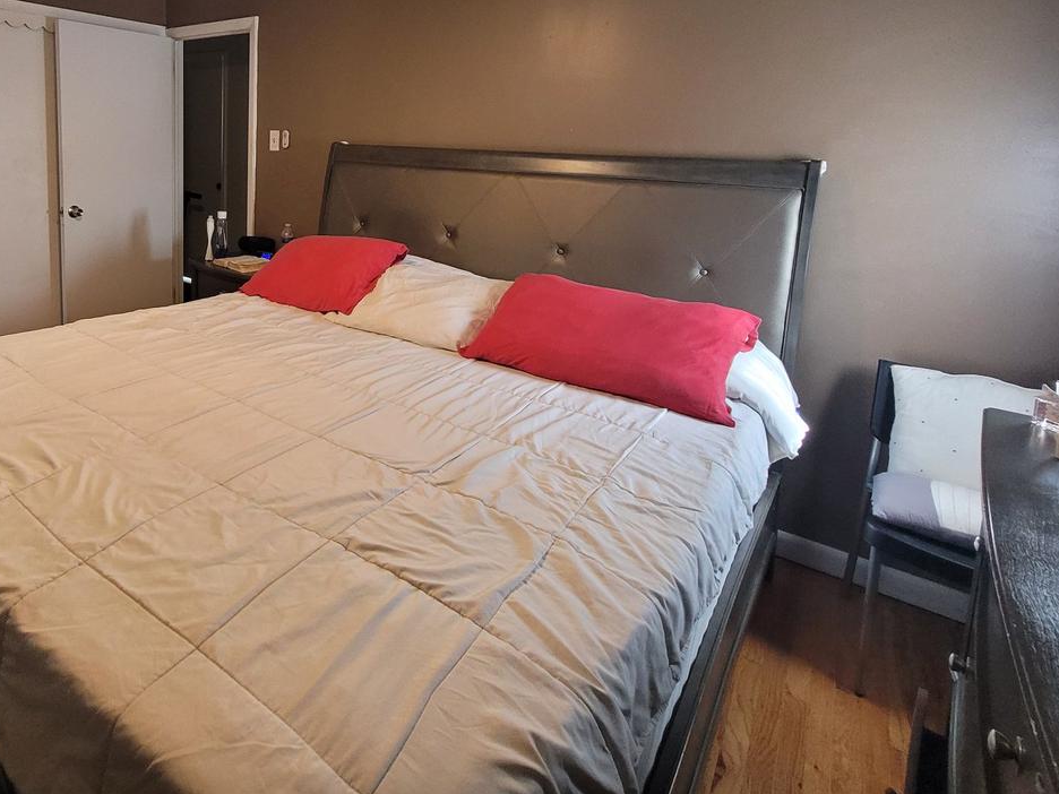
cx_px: 334
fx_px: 612
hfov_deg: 78.5
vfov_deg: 62.7
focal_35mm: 20
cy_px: 212
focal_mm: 1.74
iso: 400
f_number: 2.2
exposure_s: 1/60
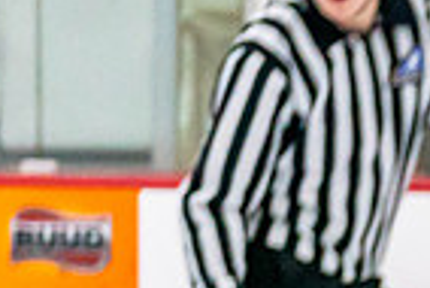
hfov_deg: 1.6
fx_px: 14993
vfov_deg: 1.1
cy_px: 639
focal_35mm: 1254
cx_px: 877
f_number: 2.8
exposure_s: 1/1250
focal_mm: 182
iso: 3200
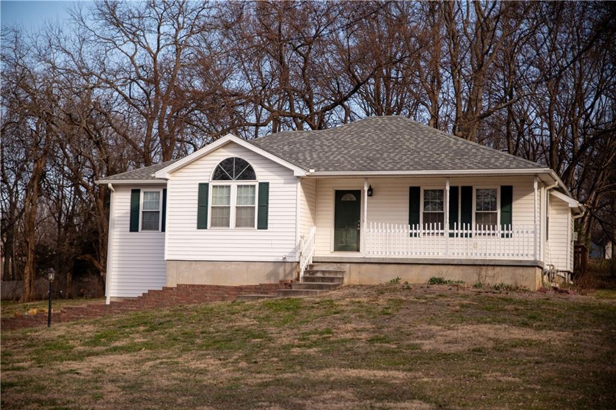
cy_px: 205
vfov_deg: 22.6
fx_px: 1026
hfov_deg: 33.4
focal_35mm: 60
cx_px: 308
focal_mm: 60
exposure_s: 1/800
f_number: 2.8
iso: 100
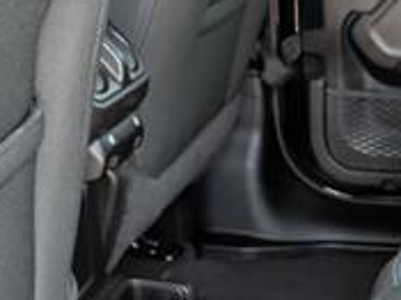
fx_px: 1019
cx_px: 445
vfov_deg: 16.1
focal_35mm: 88
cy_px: 355
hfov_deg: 21.1
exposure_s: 1/106
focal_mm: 6.9
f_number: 1.68
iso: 23
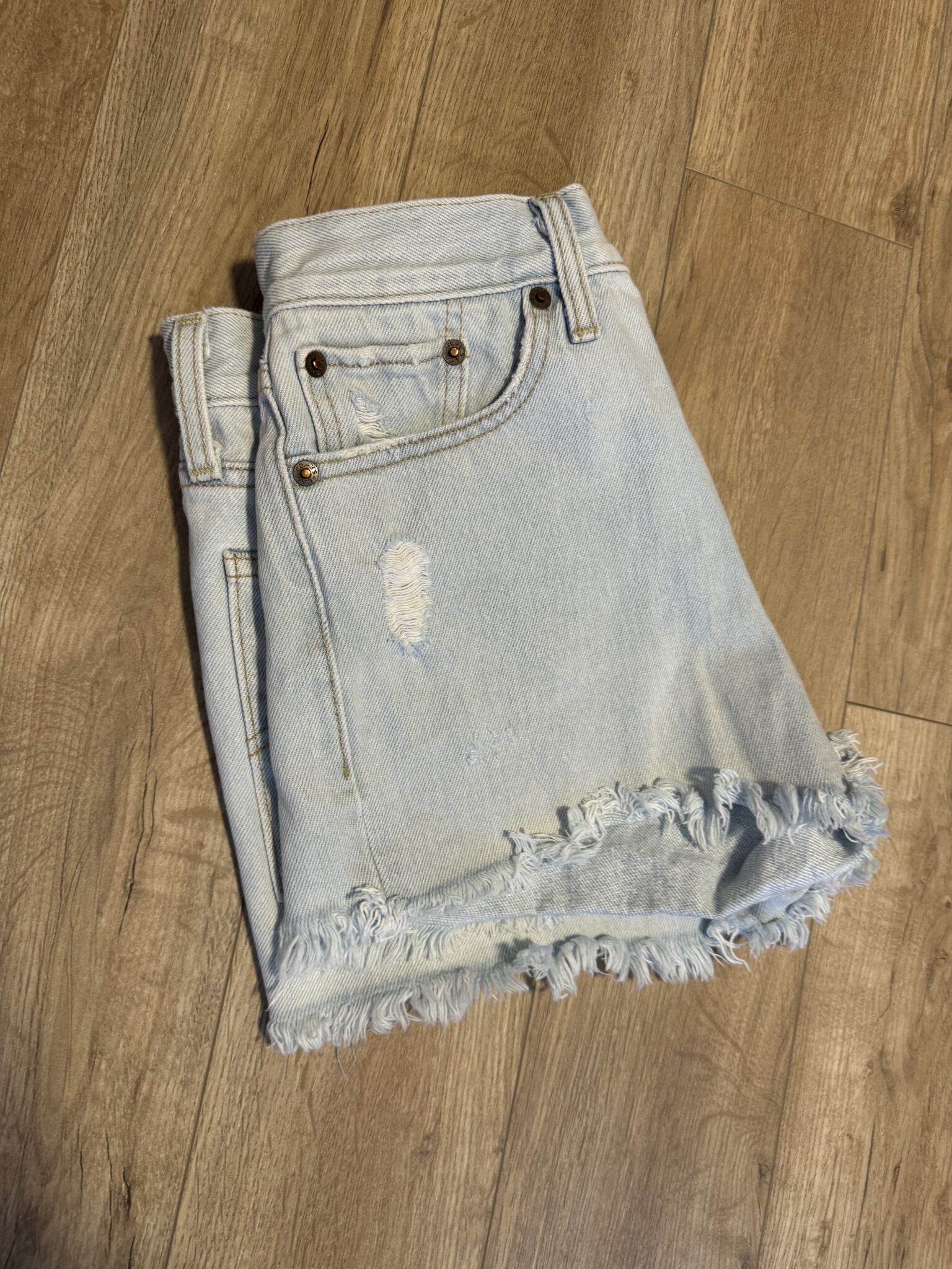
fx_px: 880
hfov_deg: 56.8
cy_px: 634
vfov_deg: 71.6
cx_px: 476
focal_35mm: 24
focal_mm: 6.76
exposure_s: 1/60
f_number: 1.78
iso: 160
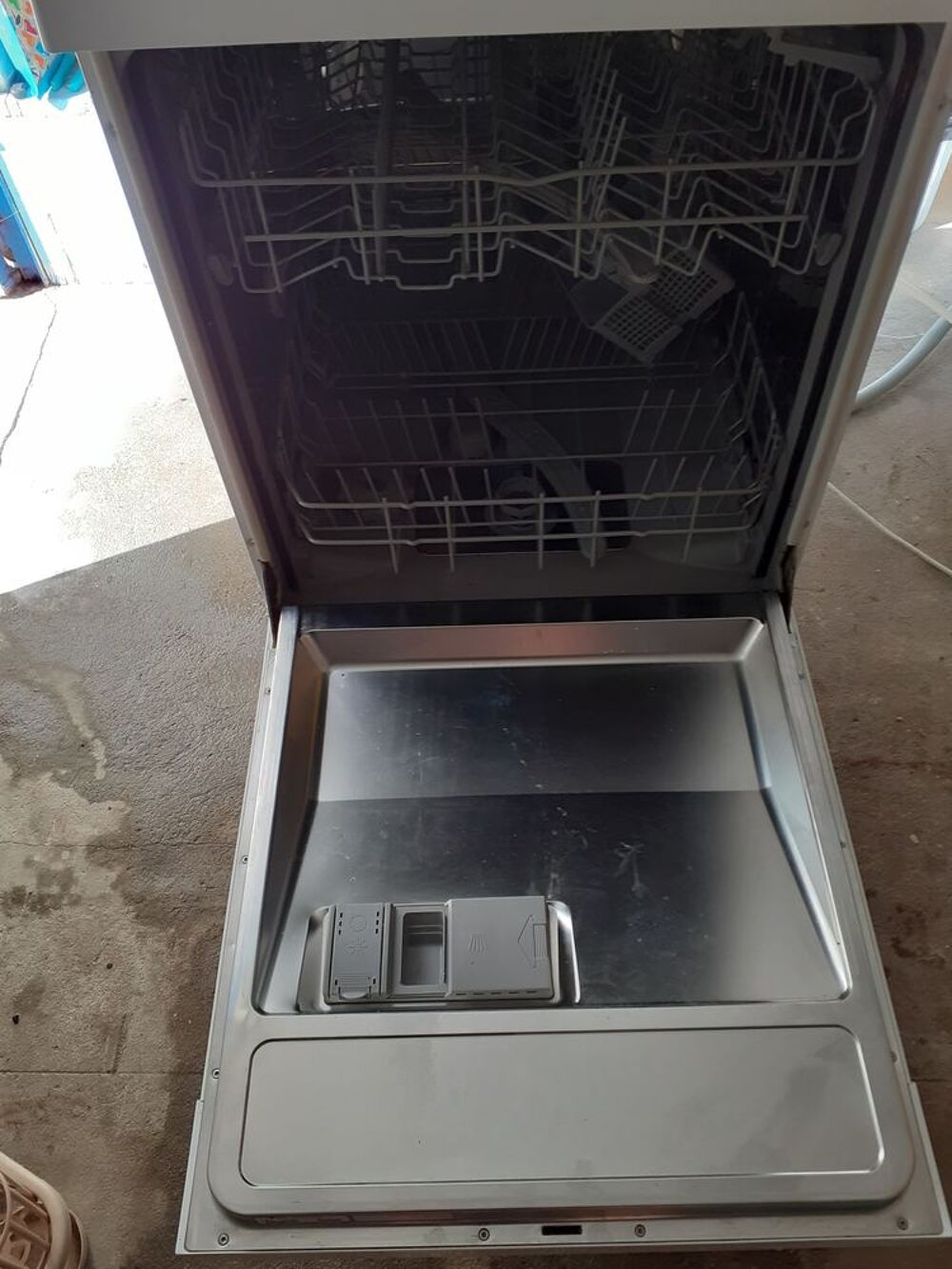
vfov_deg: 65.3
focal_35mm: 27
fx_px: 990
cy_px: 634
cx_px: 476
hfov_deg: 51.4
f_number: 1.9
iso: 50
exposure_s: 1/100
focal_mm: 3.6
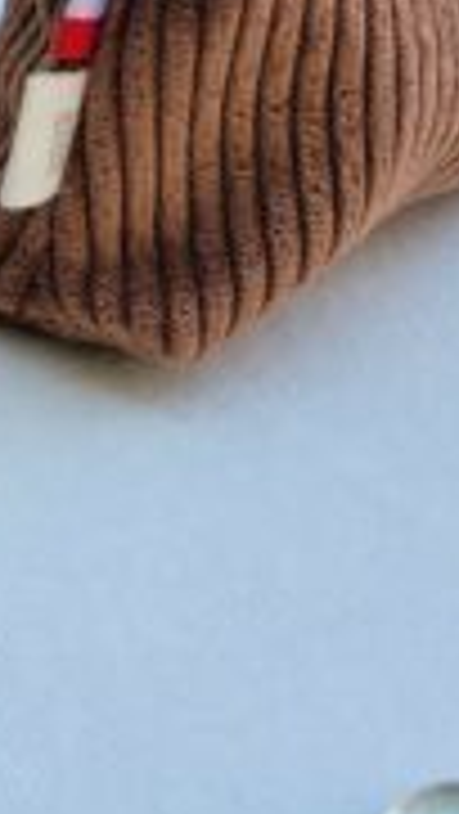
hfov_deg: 11.9
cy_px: 54
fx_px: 2031
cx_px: -369
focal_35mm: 94
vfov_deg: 22.1
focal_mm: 5.4
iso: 40
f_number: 1.8
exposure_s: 1/241
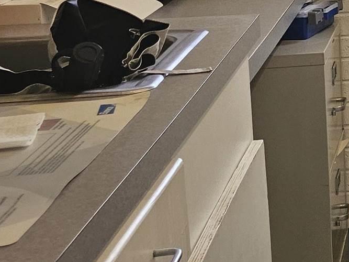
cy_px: -34
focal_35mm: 106
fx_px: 1069
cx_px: 792
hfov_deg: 14.0
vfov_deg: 13.6
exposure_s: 1/120
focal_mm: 6.3
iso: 200
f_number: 1.7
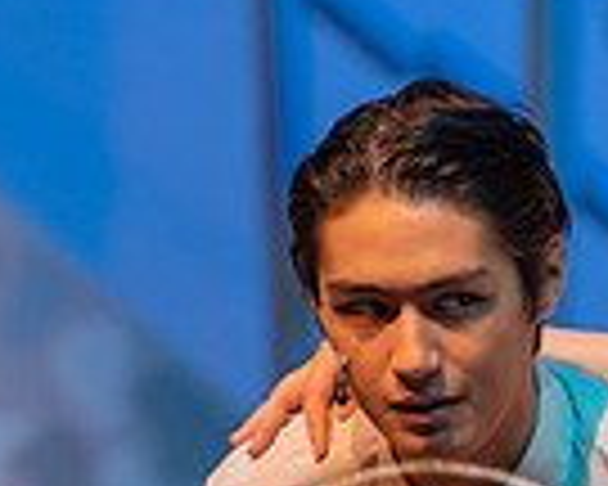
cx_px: 995
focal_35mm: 759
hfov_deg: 2.5
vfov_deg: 2.0
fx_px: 13658
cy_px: 367
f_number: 2.8
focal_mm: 150
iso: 800
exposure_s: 1/250
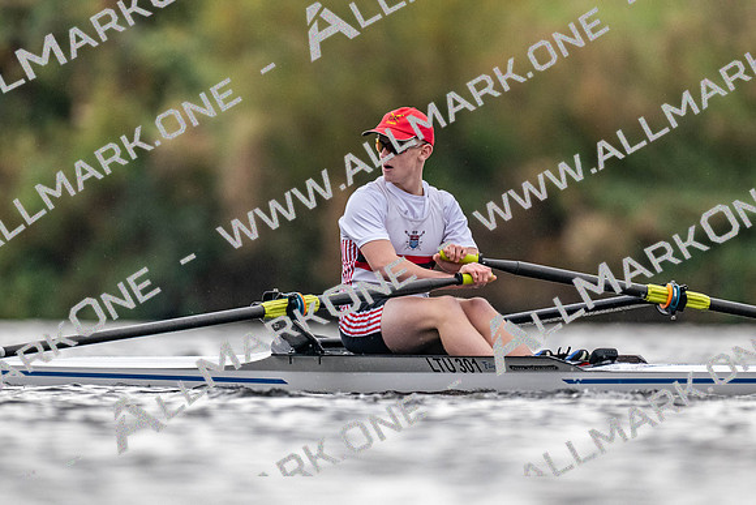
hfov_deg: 2.3
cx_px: 378
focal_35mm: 900
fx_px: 18913
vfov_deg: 1.5
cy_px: 252
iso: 2200
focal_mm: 600
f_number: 4
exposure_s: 1/2500
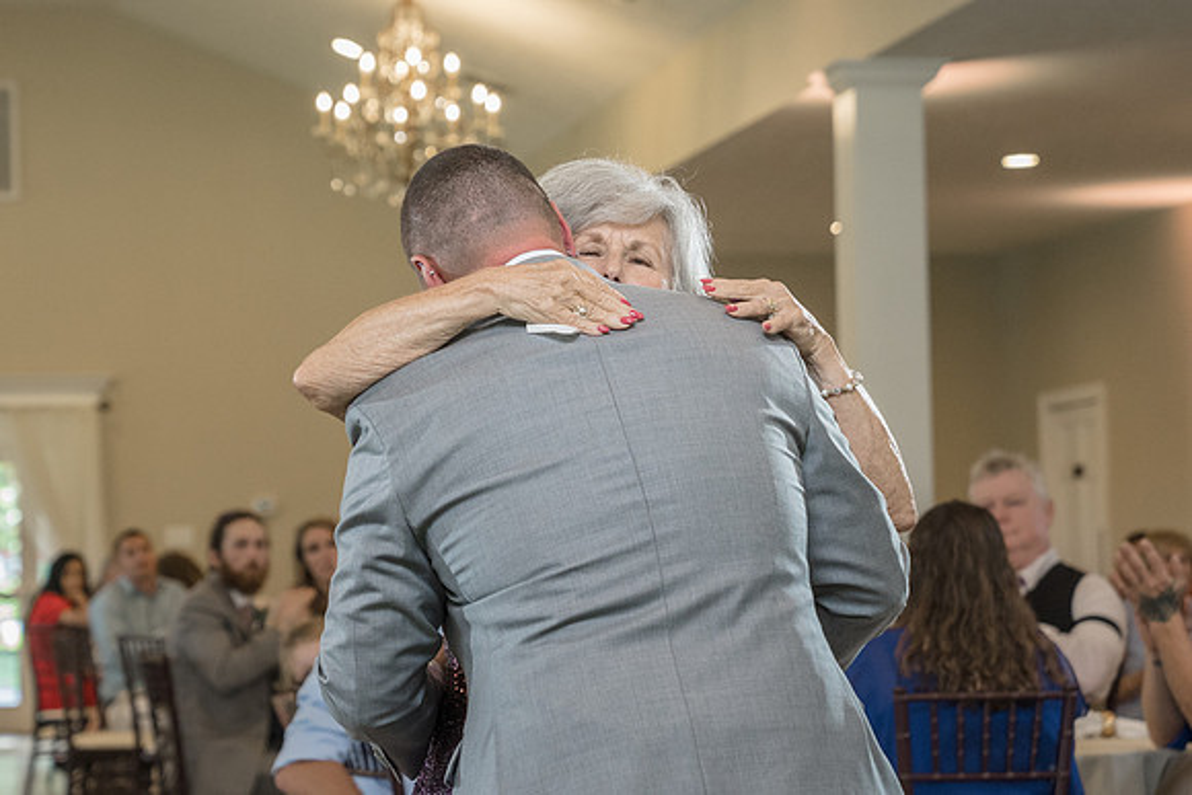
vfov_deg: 12.9
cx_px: 425
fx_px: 3510
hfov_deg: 19.2
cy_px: 406
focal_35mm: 106
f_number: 4
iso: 2000
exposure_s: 1/250
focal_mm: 70
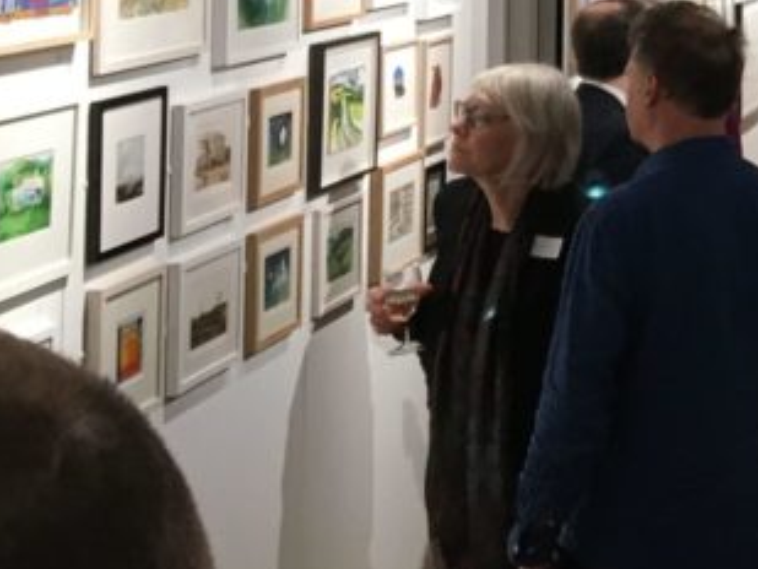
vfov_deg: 14.4
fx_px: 2103
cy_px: -277
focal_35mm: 96
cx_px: 1089
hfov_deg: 18.4
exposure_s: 1/33
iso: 64
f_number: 2.2
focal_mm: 4.15
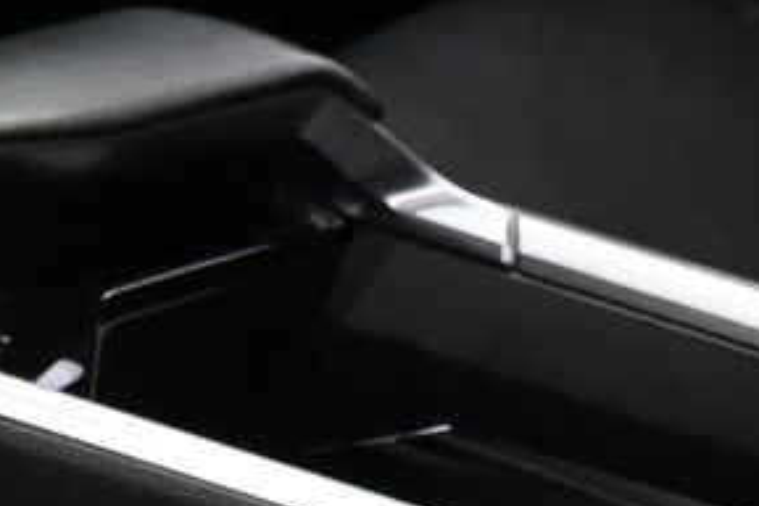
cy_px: -440
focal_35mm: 173
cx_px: -1054
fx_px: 3652
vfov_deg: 7.7
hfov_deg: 10.3
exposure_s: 1/60
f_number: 4
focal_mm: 20.5
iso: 4000
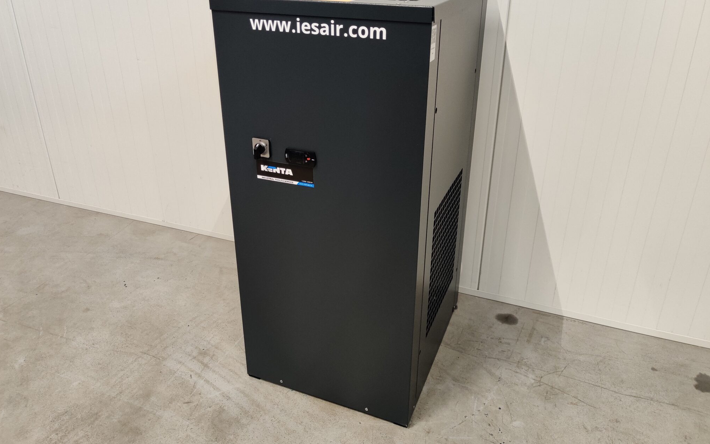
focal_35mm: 29
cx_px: 358
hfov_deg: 64.6
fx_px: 561
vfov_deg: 43.1
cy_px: 197
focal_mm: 4.75
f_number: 1.65
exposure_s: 1/50
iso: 1000
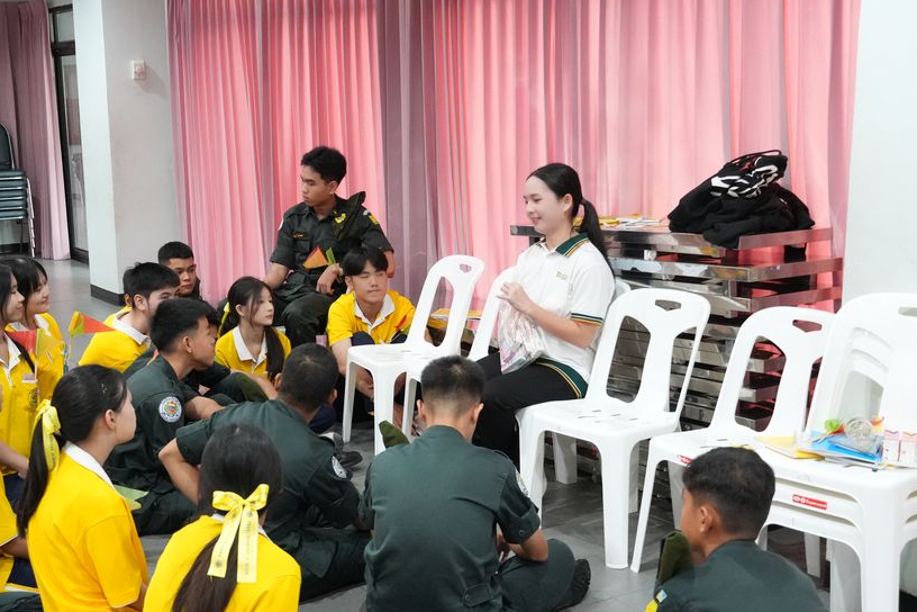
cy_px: 362
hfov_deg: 39.8
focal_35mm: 50
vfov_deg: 27.1
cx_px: 390
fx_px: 1264
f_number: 4.5
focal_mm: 27
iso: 5000
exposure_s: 1/125
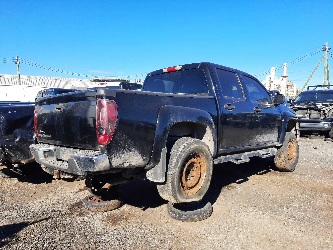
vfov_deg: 53.1
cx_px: 166
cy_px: 125
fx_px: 250
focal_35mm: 26
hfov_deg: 67.3
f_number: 1.7
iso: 40
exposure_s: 1/951
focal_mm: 3.92
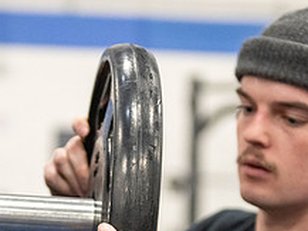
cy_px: 243
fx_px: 1602
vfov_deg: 8.2
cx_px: 97
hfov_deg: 11.0
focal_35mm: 180
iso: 6400
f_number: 2.8
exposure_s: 1/250
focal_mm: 70
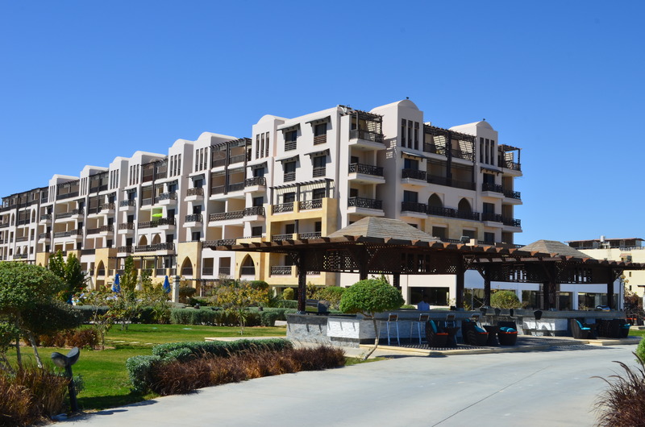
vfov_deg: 30.7
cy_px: 214
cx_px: 322
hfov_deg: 45.0
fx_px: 778
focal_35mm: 44
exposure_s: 1/125
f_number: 11
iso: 100
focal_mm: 29
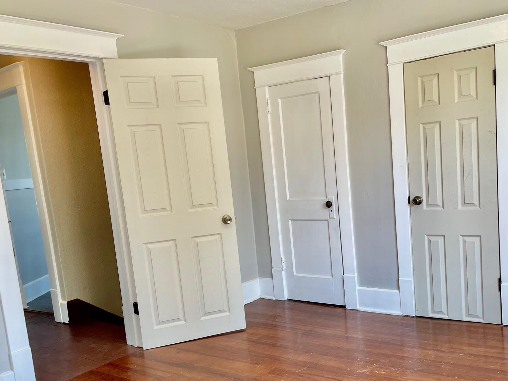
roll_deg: +5.7
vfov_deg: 40.4
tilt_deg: -8.6
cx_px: 294
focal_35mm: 35
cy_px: 239
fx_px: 514
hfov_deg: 52.4
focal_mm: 4.2
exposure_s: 1/120
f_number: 1.6
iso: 50
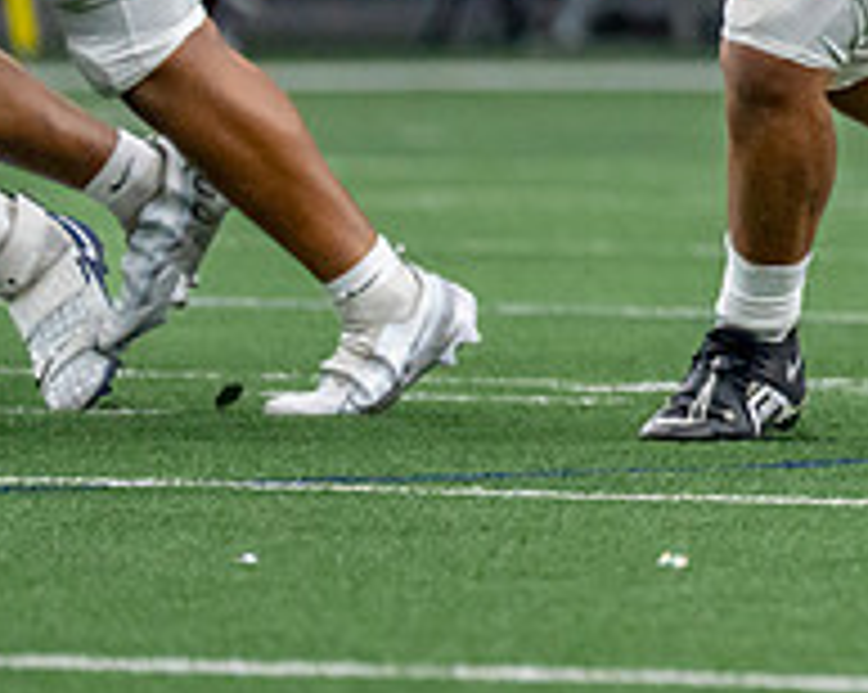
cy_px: -314
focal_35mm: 944
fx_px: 24226
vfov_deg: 1.6
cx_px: 1679
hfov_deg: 2.0
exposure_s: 1/1000
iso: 1600
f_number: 2.8
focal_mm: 200
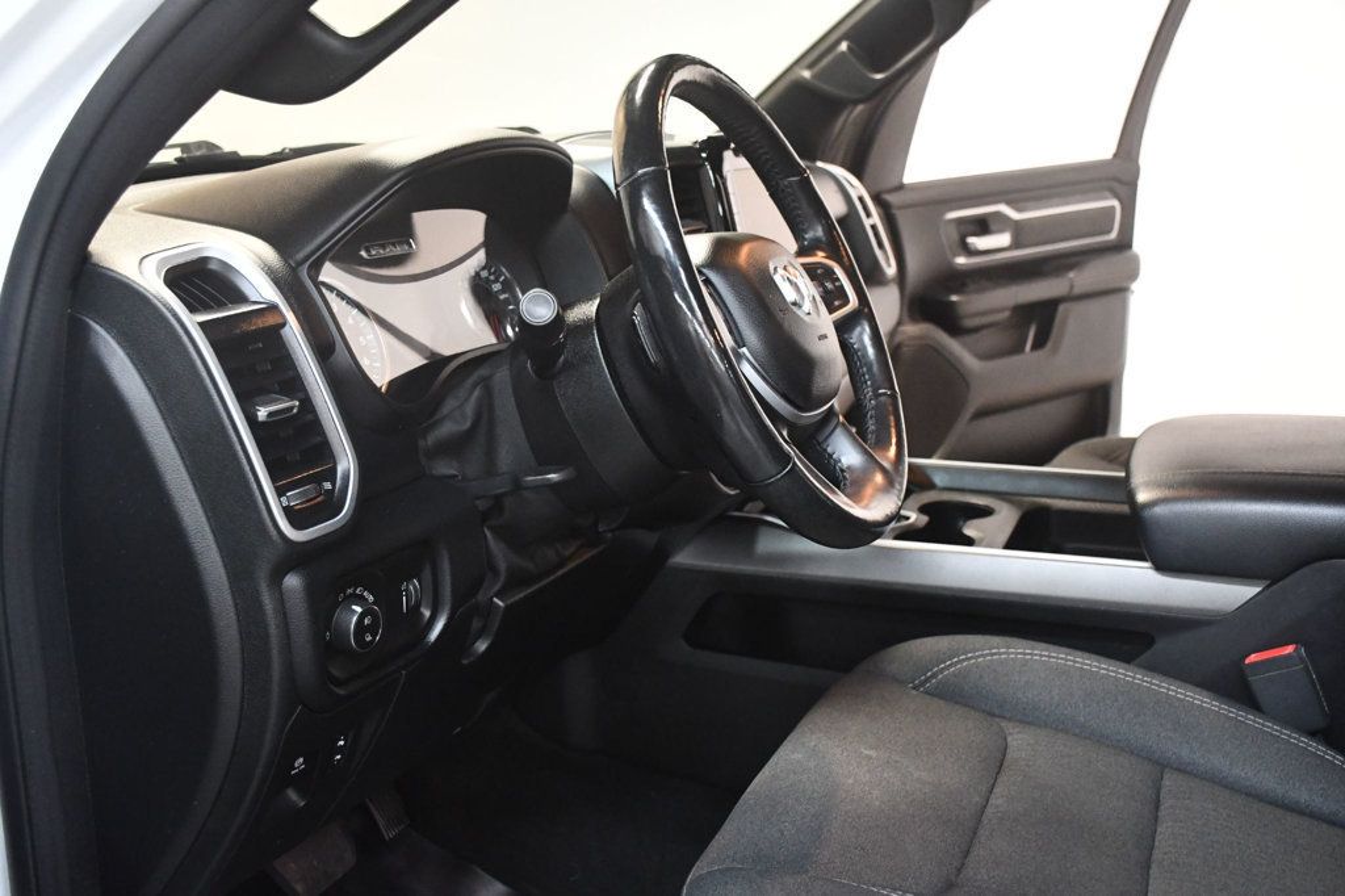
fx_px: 1457
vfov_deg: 34.2
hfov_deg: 49.6
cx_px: 672
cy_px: 448
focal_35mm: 39
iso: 4500
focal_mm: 26
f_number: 3.8
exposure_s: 1/60
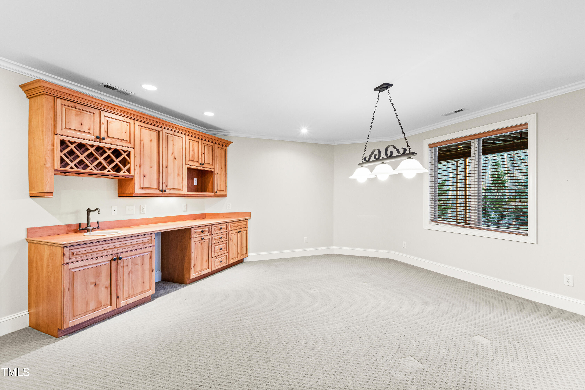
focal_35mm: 15
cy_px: 195
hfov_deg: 100.4
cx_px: 292
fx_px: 244
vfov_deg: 77.3
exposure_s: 1/3
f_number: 8
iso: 320
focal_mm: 10
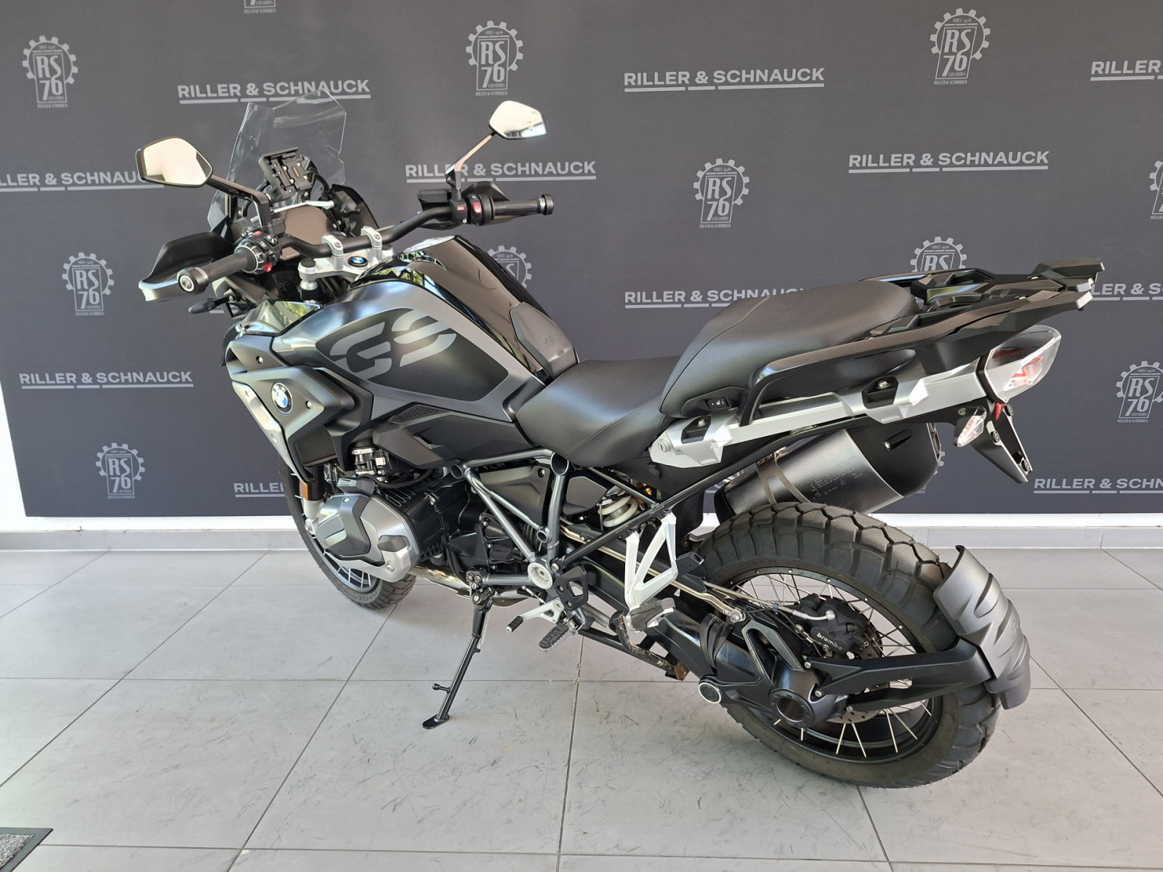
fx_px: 773
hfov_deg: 73.9
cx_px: 582
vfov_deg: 58.9
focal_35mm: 23
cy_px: 436
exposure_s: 1/120
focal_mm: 5.54
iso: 320
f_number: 1.8
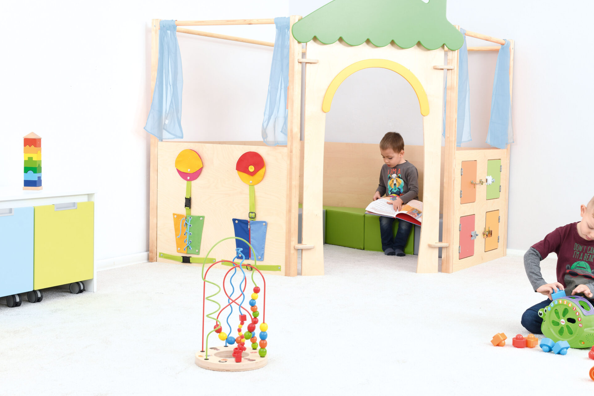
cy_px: 192
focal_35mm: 58
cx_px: 326
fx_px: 957
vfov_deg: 23.4
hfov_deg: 34.5
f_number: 10
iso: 64
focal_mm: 44
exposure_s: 1/80
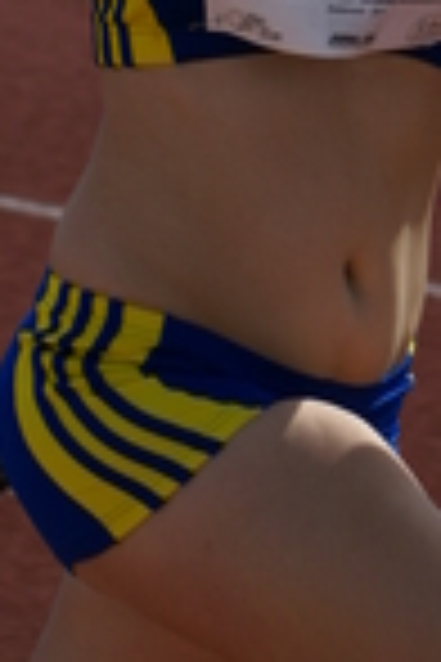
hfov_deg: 2.3
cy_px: 50
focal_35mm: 608
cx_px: 706
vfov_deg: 3.4
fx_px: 11171
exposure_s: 1/500
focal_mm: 110
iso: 100
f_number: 5.6
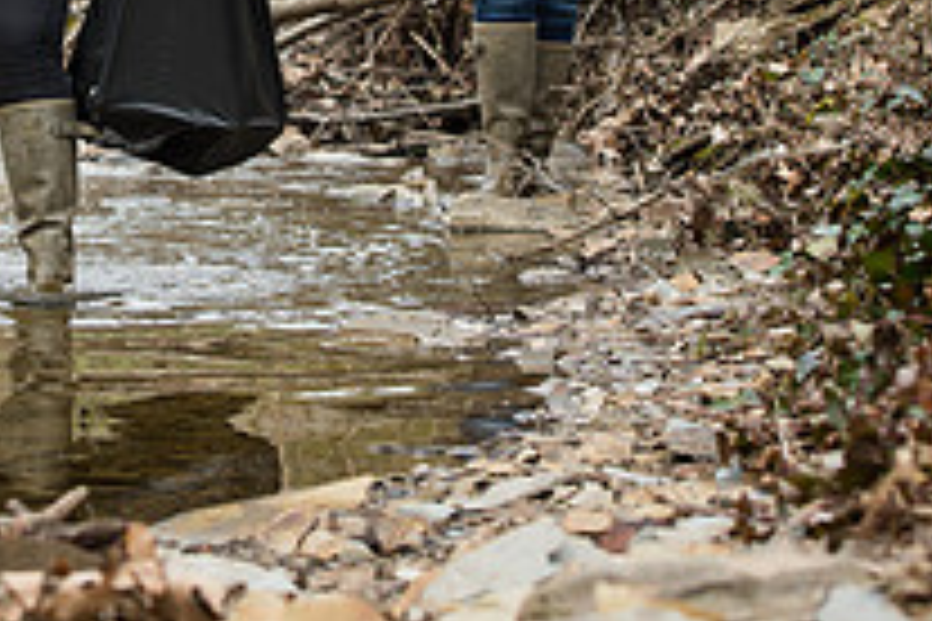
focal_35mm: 196
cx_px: 77
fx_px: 5074
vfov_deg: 6.9
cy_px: -245
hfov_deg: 10.4
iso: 250
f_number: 6.3
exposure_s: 1/320
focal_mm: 70
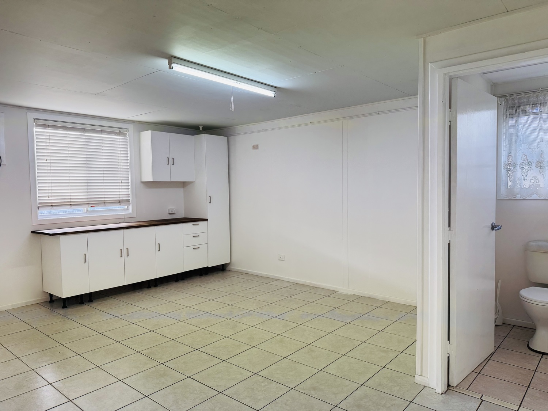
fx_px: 380
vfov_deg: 56.8
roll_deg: +1.5
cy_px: 206
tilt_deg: -2.3
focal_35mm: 24
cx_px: 274
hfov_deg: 71.6
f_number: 1.78
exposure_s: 1/100
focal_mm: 6.76
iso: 80
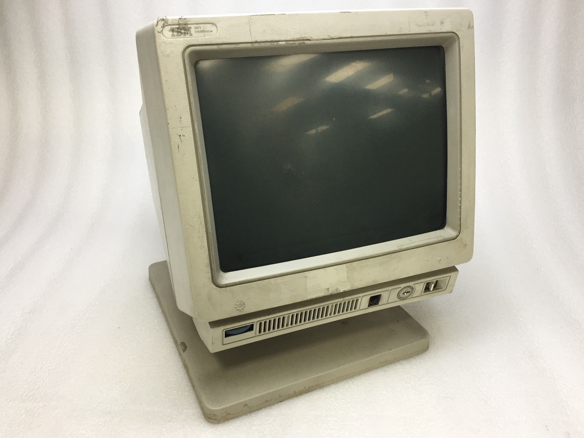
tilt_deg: -26.6
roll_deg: -2.0
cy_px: 225
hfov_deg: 60.0
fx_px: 506
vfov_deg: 46.8
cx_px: 292
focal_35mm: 30
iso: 50
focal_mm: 4.15
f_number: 2.2
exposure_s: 1/30
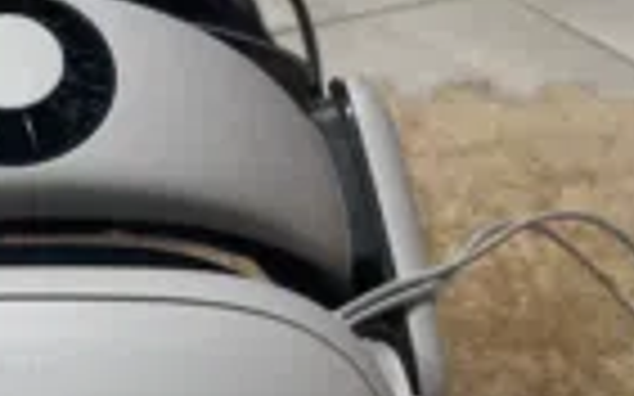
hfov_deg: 25.4
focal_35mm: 78
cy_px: 698
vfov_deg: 14.7
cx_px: 31
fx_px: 1347
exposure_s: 1/60
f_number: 1.5
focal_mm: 5.7
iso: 160
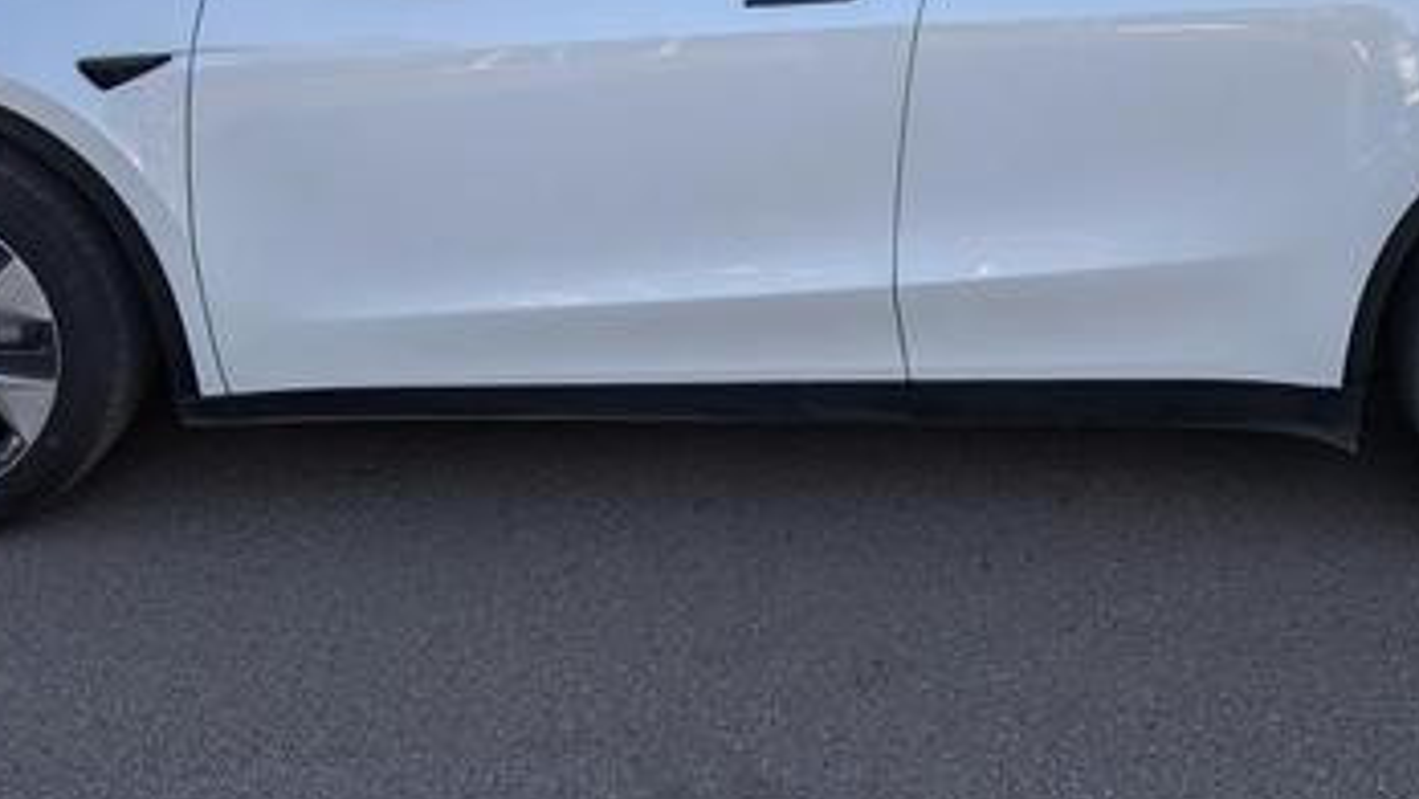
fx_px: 1844
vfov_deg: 22.7
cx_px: 816
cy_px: -132
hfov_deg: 42.0
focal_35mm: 49
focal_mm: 6.81
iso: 27
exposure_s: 1/599
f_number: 1.85
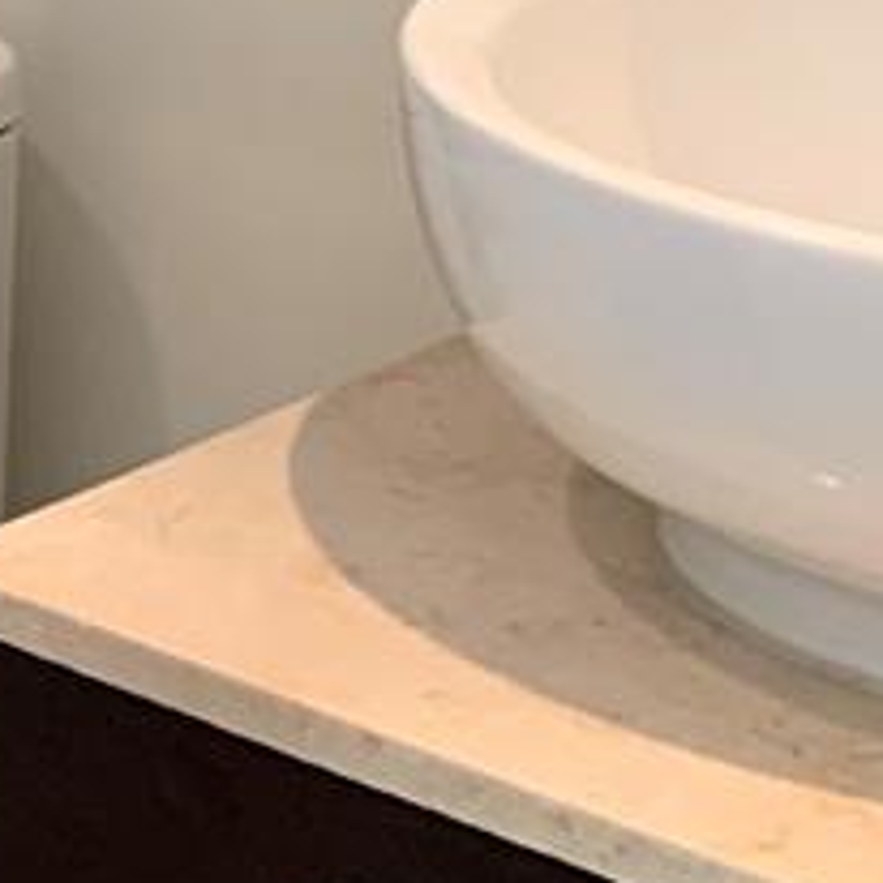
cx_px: -1016
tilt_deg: -14.6
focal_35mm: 134
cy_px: 9
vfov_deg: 12.9
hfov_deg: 11.4
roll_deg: +2.8
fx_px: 3867
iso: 160
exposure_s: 1/60
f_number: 1.8
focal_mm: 4.25
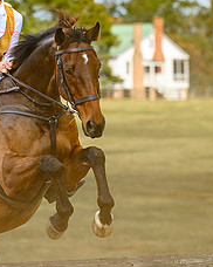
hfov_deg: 3.6
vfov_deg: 4.5
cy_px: 164
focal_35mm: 429
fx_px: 3385
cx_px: 16
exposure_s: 1/1000
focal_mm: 120
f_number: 3.5
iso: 400
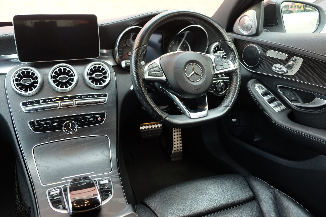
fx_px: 263
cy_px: 103
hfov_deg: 63.6
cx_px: 154
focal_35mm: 29
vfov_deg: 45.0
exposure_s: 1/42
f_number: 2.8
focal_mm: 18
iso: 400
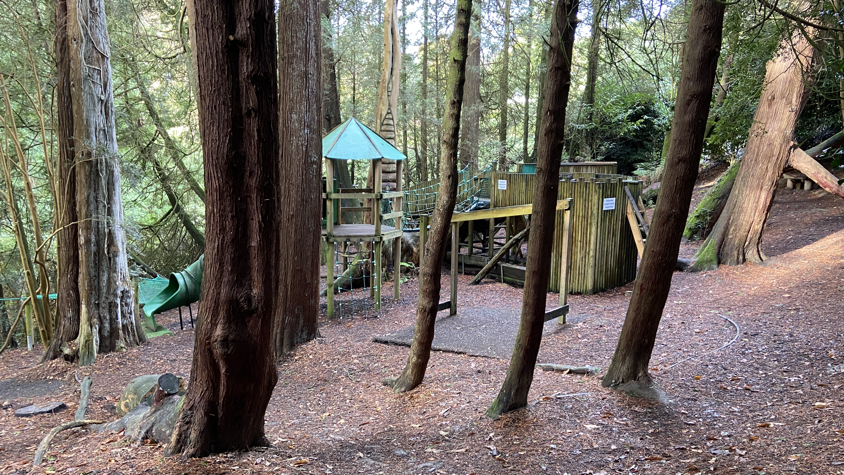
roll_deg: -1.5
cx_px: 424
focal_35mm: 29
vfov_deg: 40.0
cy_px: 278
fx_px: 649
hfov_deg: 66.1
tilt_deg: -10.9
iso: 320
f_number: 1.8
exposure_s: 1/60
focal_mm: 4.25
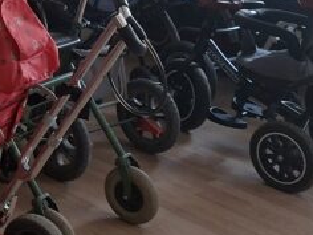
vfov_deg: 13.4
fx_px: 904
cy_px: -174
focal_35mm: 100
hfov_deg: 16.9
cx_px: -212
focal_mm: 5.54
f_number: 1.8
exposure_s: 1/100
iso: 200
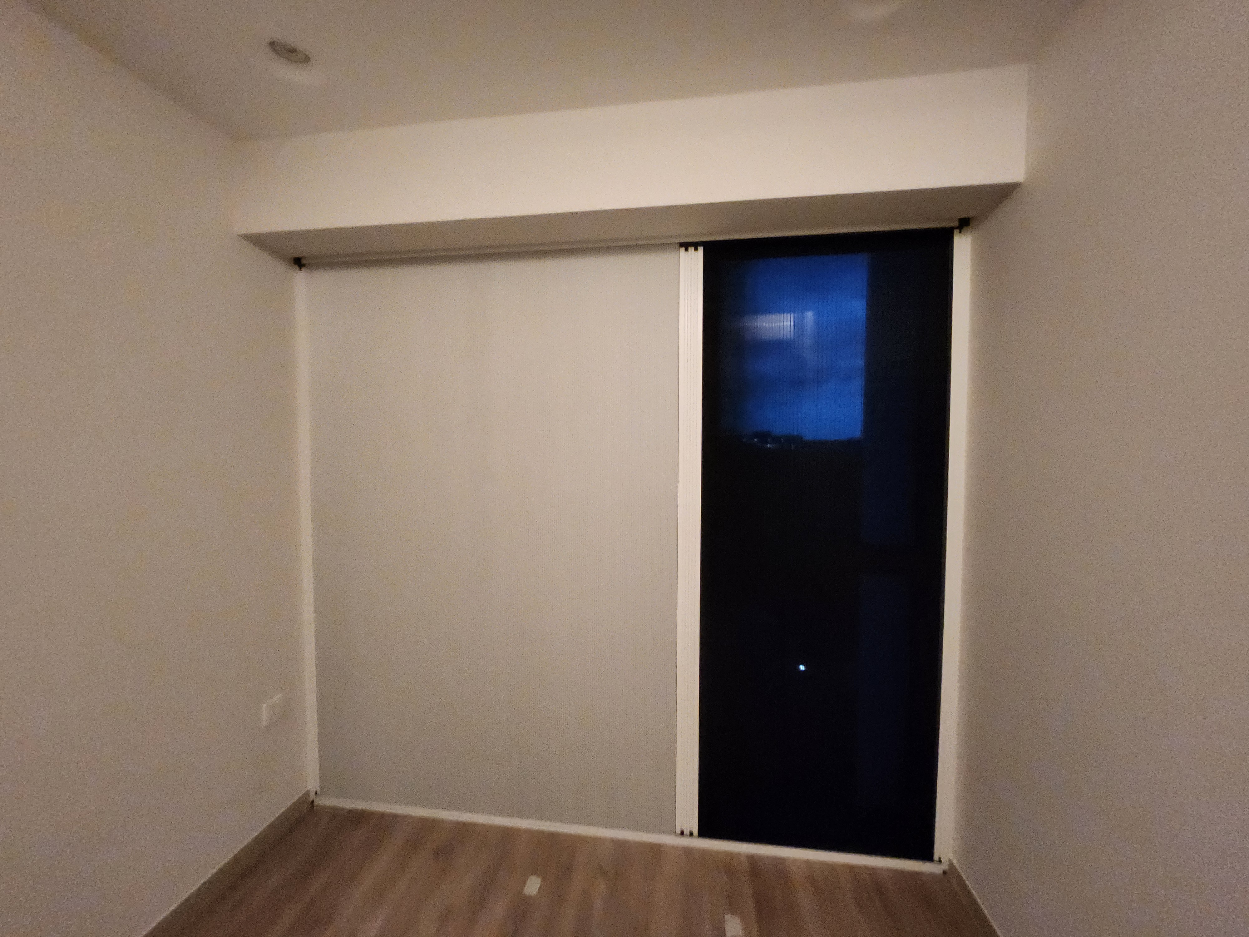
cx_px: 624
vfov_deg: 89.9
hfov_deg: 106.2
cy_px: 468
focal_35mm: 13
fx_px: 469
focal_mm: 1.74
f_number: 2.2
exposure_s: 1/25
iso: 640
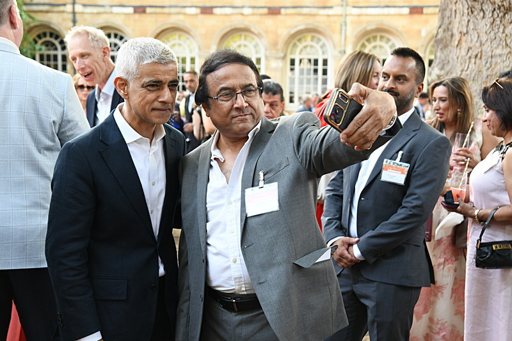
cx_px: 256
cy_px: 170
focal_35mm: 60
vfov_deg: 22.6
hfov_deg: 33.4
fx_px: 853
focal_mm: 60
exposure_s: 1/25
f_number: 6.3
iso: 400
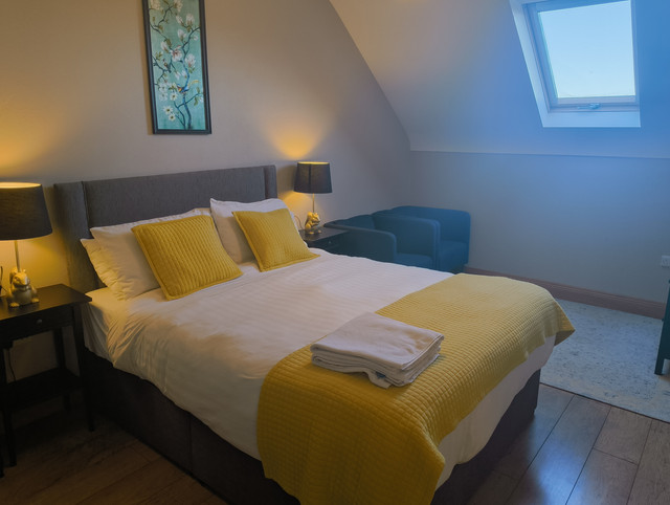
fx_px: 504
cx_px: 335
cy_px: 252
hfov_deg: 67.2
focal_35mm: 26
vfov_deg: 53.2
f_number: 1.87
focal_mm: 5.56
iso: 524
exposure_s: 1/100
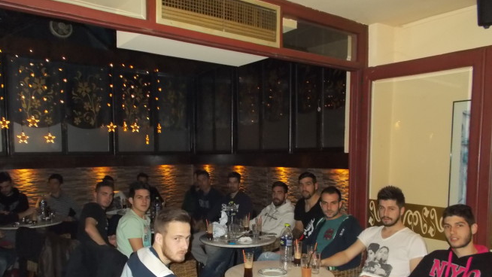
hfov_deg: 59.5
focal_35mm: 33
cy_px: 185
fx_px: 431
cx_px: 247
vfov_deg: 35.3
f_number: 3.4
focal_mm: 5.3
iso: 500
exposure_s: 1/25
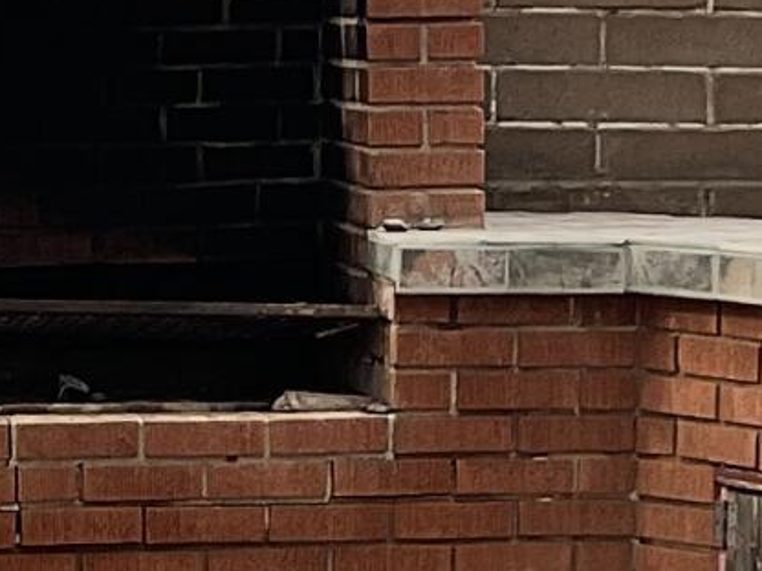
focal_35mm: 209
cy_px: 437
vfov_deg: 7.1
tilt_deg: -6.0
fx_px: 4601
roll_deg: -1.3
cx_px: 335
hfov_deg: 9.5
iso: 16
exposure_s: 1/300
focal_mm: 3
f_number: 1.8
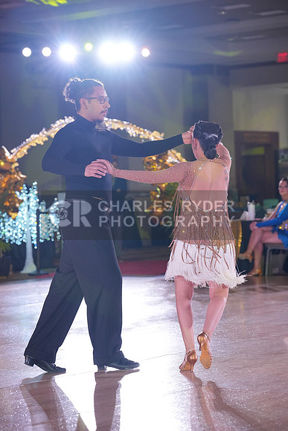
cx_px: 144
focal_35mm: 100
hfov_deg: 13.7
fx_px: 1199
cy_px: 216
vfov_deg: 20.4
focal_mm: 100
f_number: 4
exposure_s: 1/400
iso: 2000
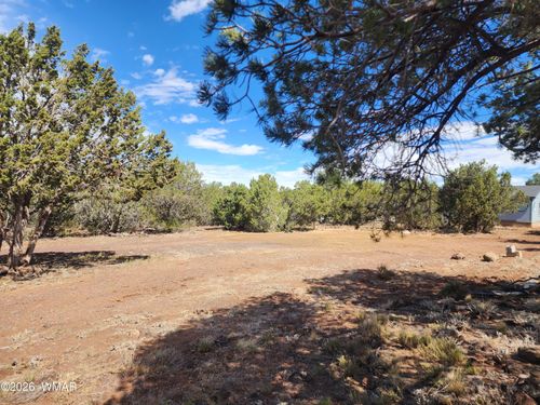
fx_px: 359
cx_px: 270
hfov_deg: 73.9
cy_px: 202
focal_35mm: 23
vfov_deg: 58.9
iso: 12
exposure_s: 1/619
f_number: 1.8
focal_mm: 6.4
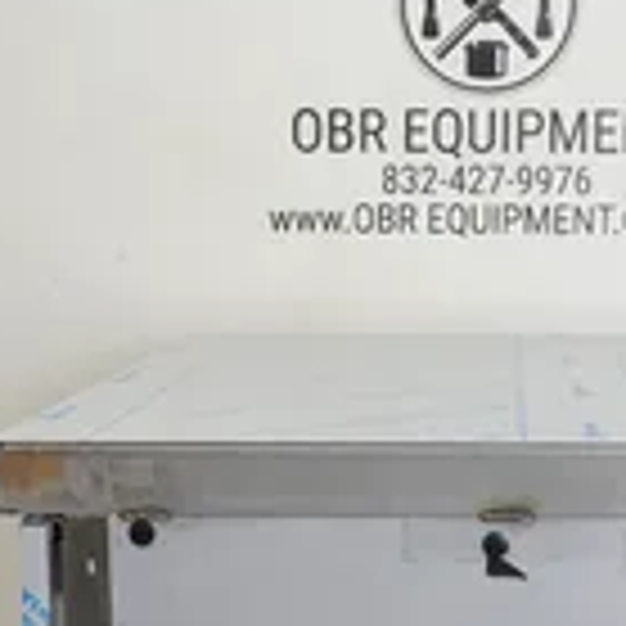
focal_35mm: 98
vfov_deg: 17.5
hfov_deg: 17.7
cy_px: 549
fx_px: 2005
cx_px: 462
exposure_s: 1/40
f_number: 5.6
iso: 1250
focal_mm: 14.69
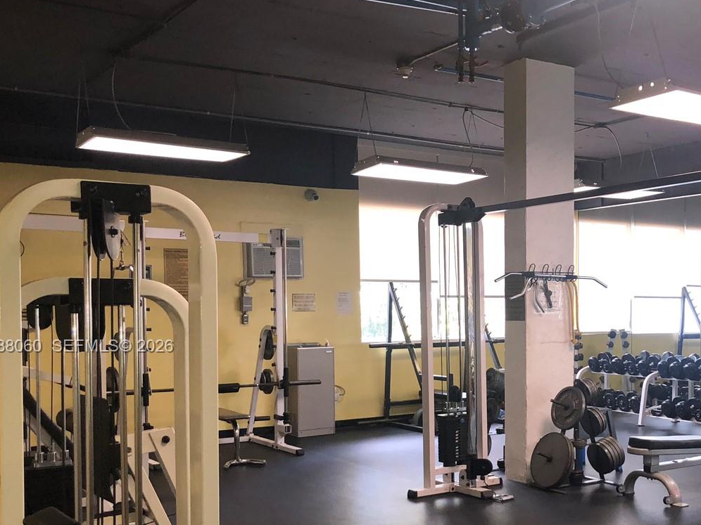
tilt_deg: -4.4
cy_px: 347
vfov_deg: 31.9
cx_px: 517
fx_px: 911
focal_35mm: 45
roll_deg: +0.6
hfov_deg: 41.0
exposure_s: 1/60
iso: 80
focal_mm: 3.99
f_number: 1.8
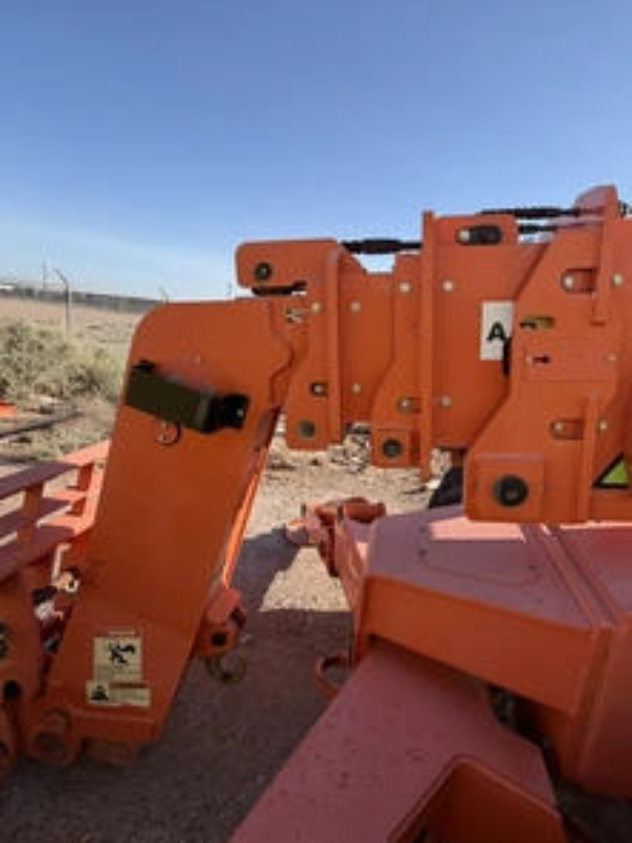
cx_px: 360
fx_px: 463
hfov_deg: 68.3
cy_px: 423
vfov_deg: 84.7
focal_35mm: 19
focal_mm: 2.22
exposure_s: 1/770
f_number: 2.2
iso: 40
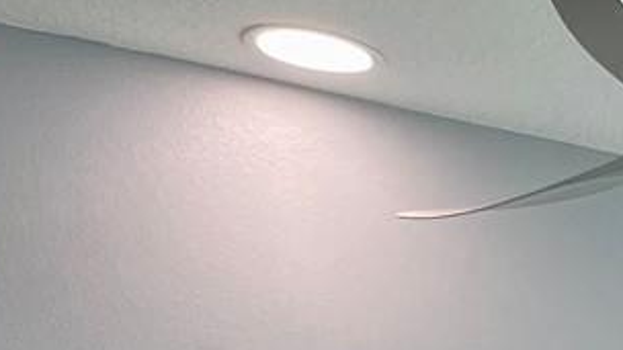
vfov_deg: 7.0
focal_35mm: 149
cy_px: 1175
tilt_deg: -2.3
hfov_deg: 11.7
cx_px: 1514
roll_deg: -1.3
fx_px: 2461
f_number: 1.6
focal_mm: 4.2
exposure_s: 1/120
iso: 32
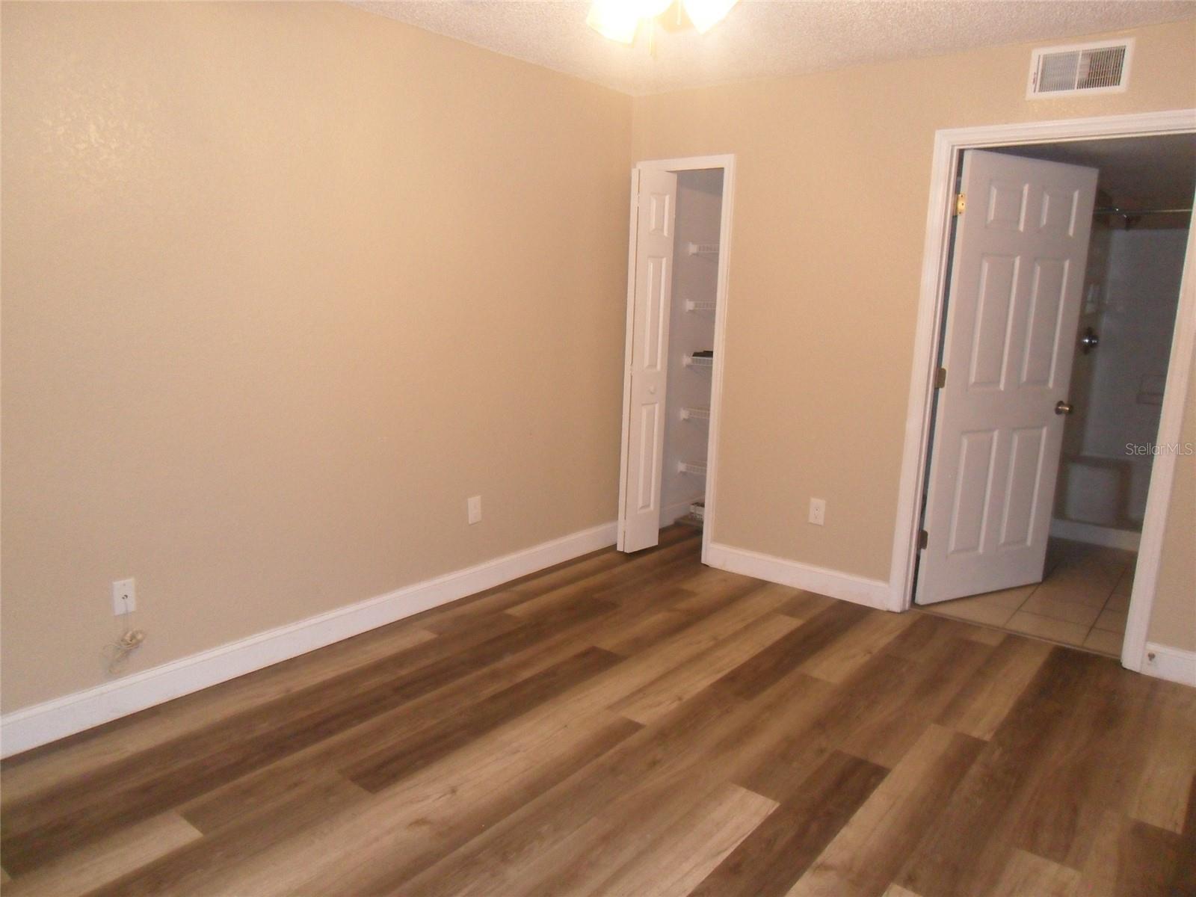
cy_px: 448
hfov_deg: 71.6
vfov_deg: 56.8
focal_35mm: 24
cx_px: 598
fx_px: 829
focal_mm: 4.3
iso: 400
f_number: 2.8
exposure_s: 1/45
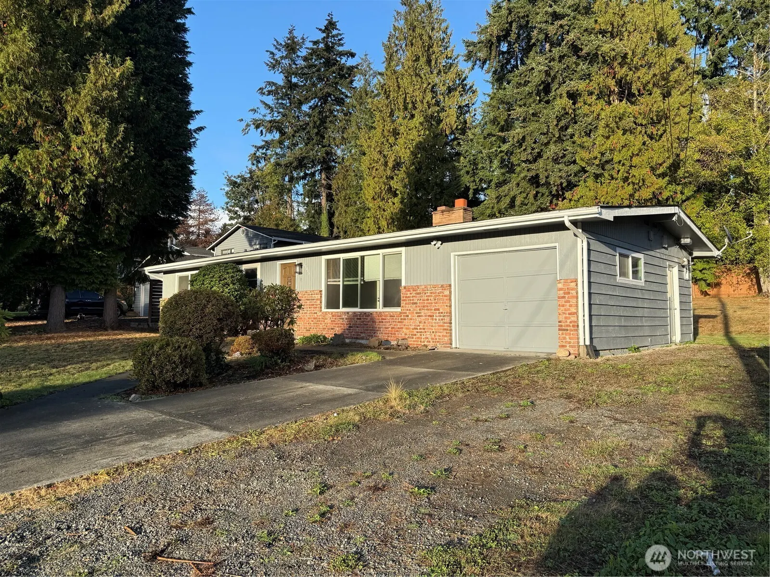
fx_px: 534
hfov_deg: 71.6
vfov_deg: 56.8
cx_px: 385
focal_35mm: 24
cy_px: 288
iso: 80
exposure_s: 1/1585
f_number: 1.78
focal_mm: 6.76
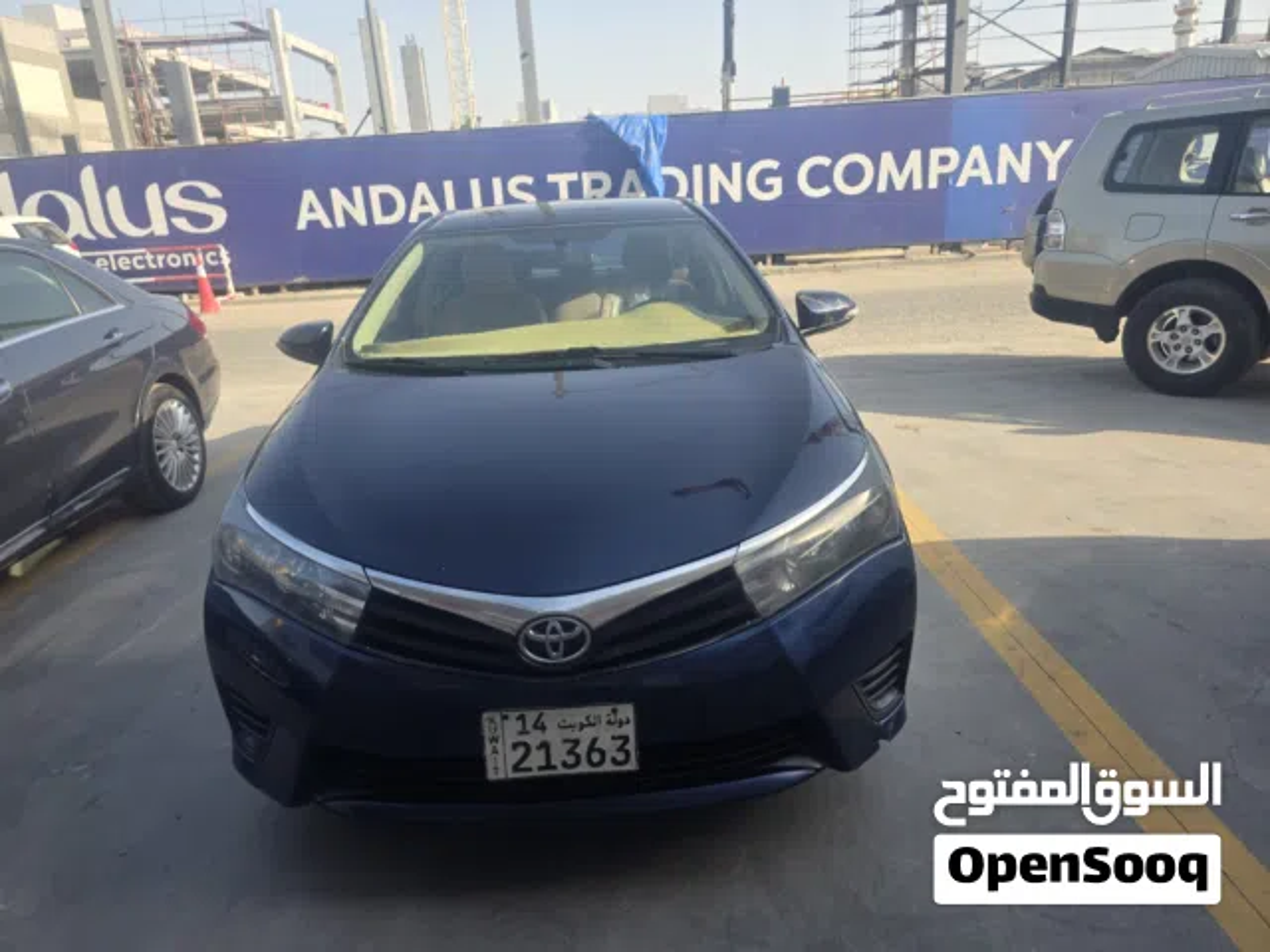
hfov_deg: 73.9
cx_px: 635
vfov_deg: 58.9
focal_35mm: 23
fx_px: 844
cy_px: 476
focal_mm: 6.3
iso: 80
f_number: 1.7
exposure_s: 1/1973
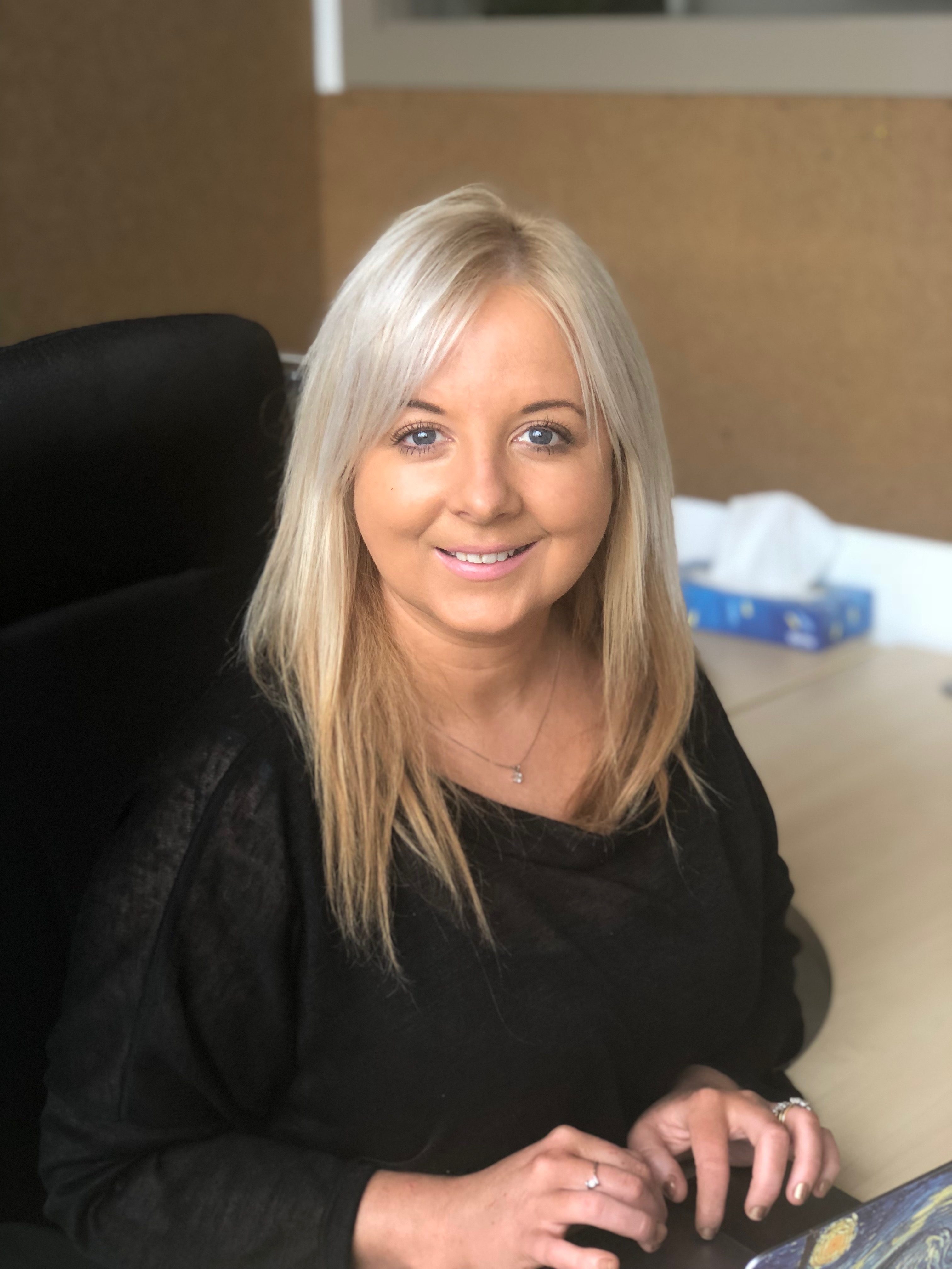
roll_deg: +1.3
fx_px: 2090
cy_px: 634
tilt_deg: -17.8
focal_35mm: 57
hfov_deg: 25.7
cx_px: 476
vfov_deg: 33.8
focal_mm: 6.6
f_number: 2.8
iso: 40
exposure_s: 1/33
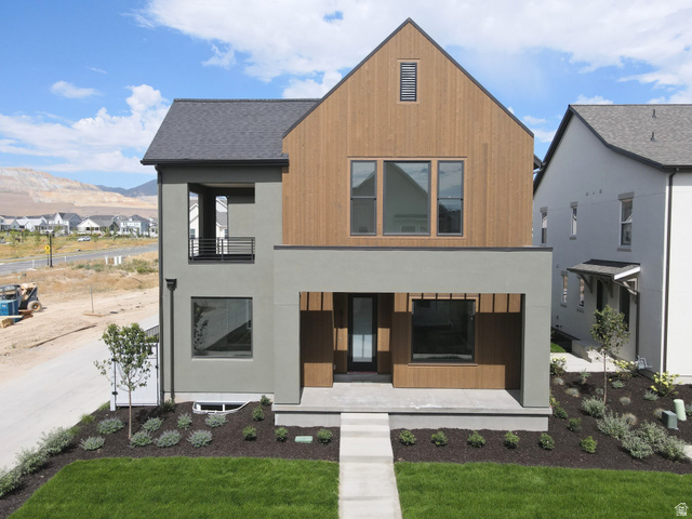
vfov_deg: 56.8
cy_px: 260
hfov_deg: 71.6
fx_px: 480
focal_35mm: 24
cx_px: 346
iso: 100
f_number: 2.8
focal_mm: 4.5
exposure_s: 1/800
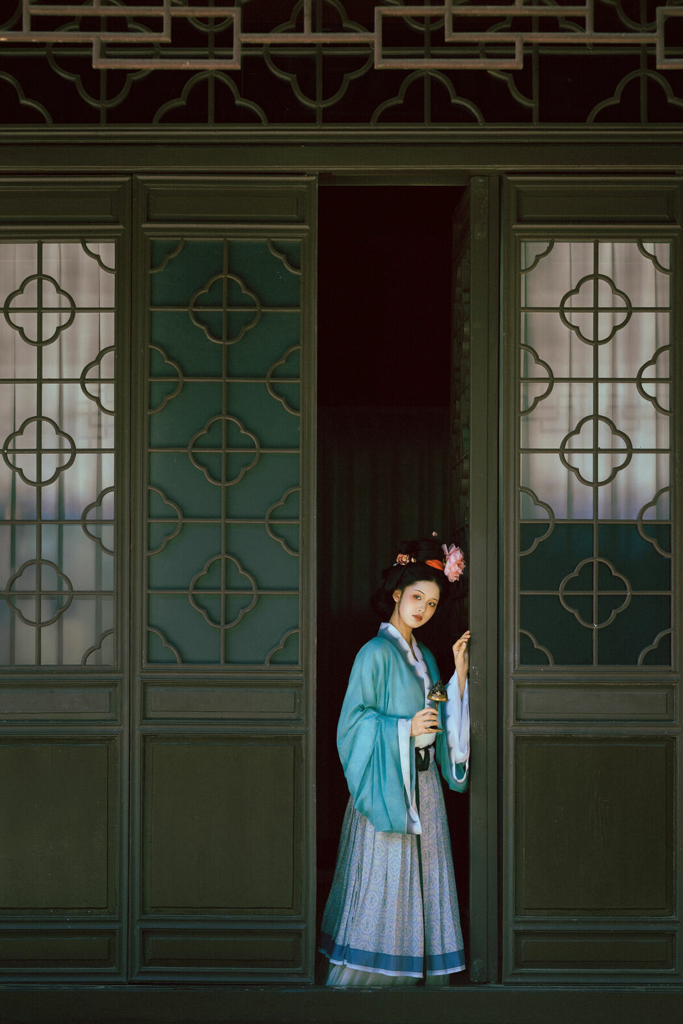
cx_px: 342
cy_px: 512
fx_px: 2419
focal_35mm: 85
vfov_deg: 23.9
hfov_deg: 16.1
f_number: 3.2
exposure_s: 1/200
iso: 100
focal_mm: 85
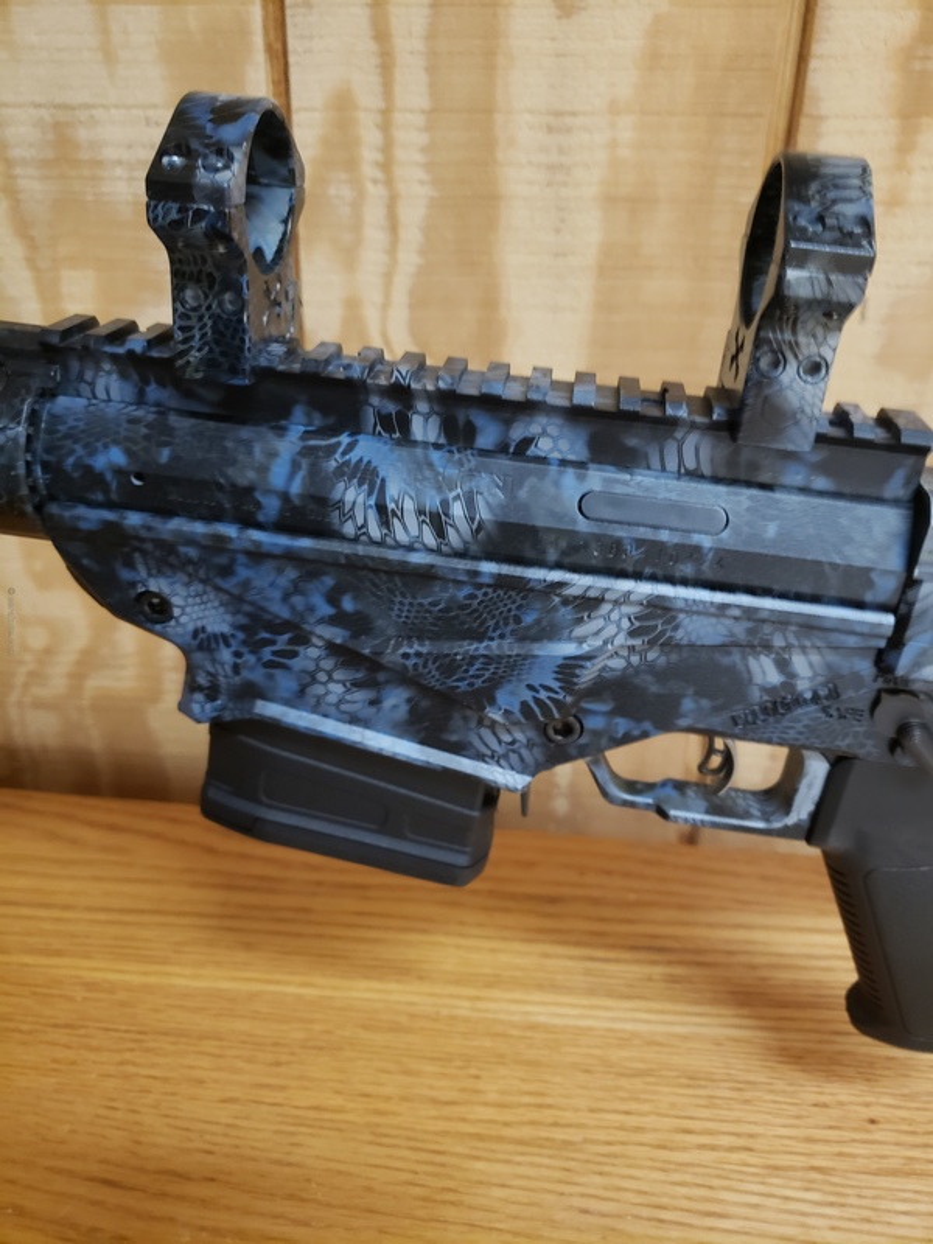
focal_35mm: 26
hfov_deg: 53.1
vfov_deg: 67.3
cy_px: 622
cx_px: 466
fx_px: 934
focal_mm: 4.3
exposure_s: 1/10
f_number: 1.5
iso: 250
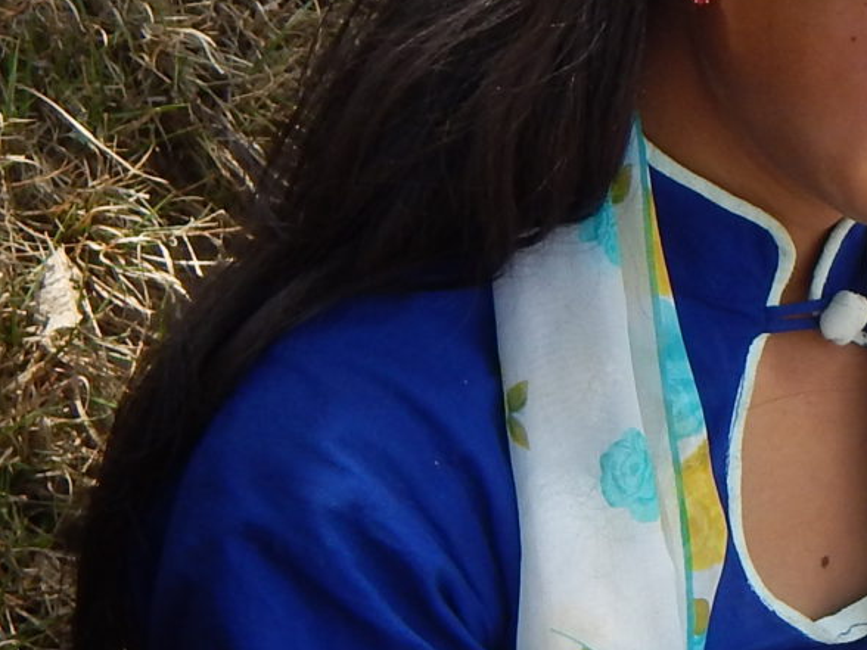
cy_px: 203
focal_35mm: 148
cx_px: 1320
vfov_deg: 10.0
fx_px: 3707
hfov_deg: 12.6
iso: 125
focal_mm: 6.1
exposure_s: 1/320
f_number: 3.3
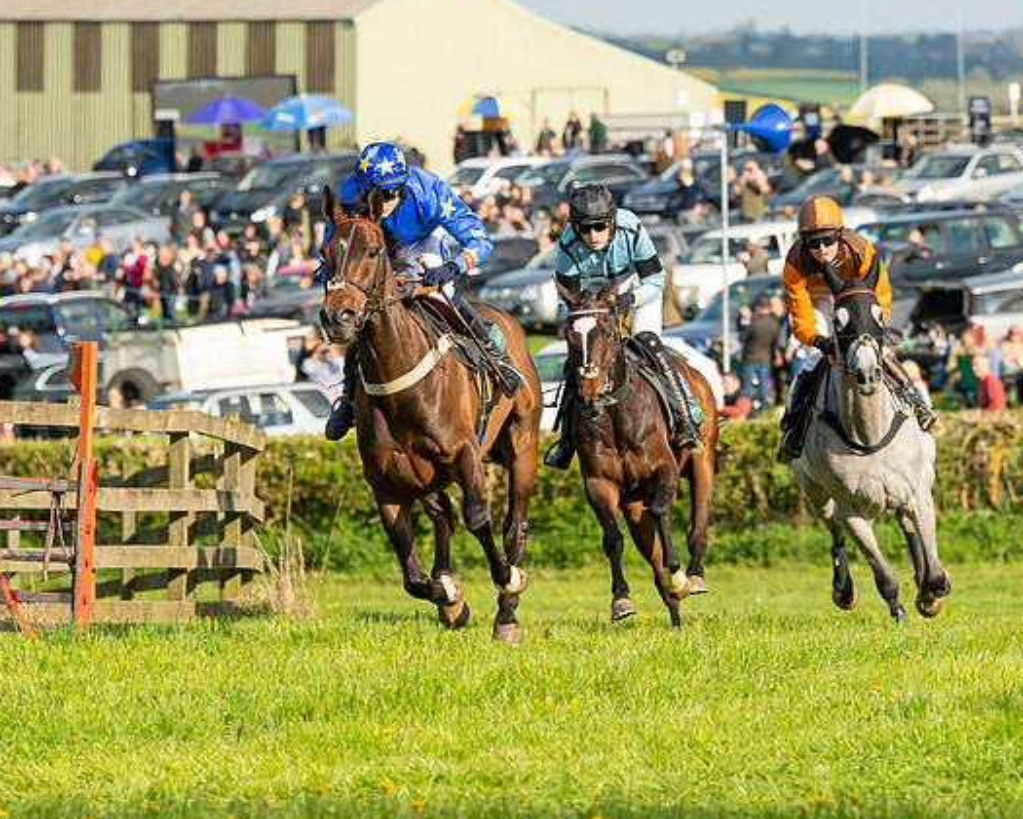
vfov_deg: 4.3
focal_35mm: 356
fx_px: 10779
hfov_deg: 5.4
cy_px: 460
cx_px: 477
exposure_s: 1/2000
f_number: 5
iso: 400
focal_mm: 175
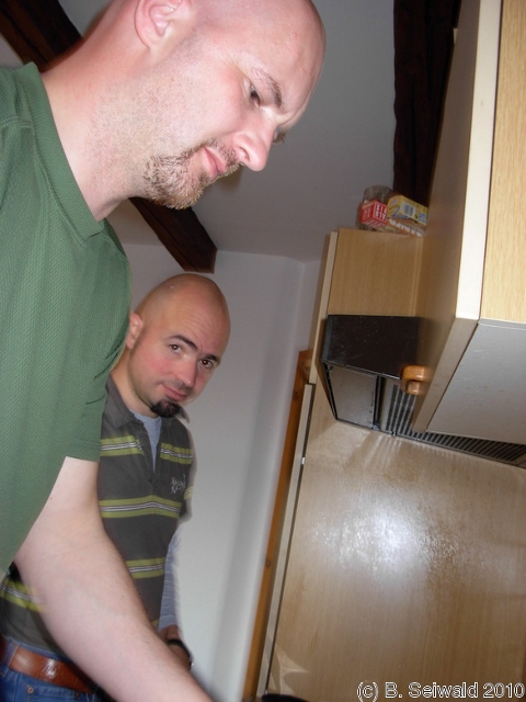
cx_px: 263
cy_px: 351
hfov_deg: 37.7
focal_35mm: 38
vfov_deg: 49.0
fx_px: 770
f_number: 2.9
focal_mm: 6.3
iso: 79
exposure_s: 1/22.6
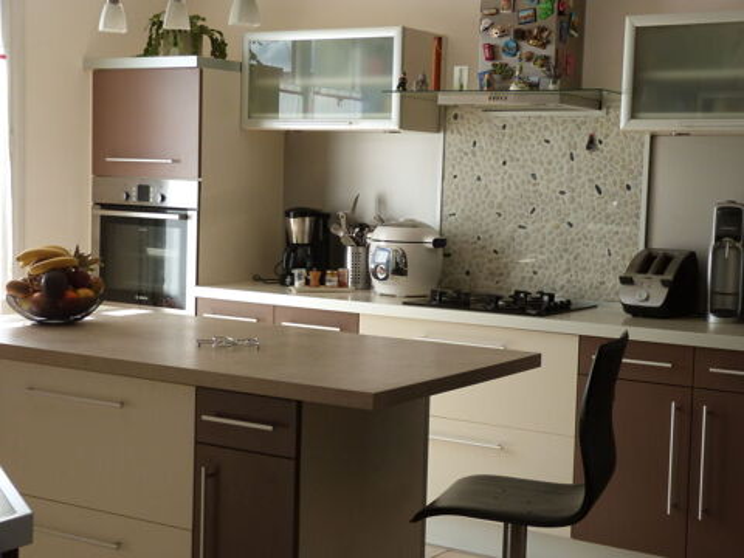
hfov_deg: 33.2
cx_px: 372
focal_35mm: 58
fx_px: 1247
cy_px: 279
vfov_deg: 25.2
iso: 250
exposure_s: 1/250
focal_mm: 10.5
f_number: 3.2
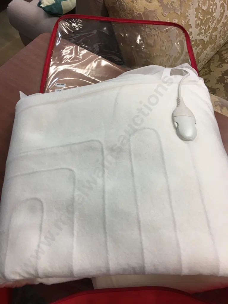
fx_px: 255
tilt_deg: -60.1
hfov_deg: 48.2
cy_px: 152
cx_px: 114
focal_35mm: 29
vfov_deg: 61.7
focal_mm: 4.15
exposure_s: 1/33
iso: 32
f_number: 2.2
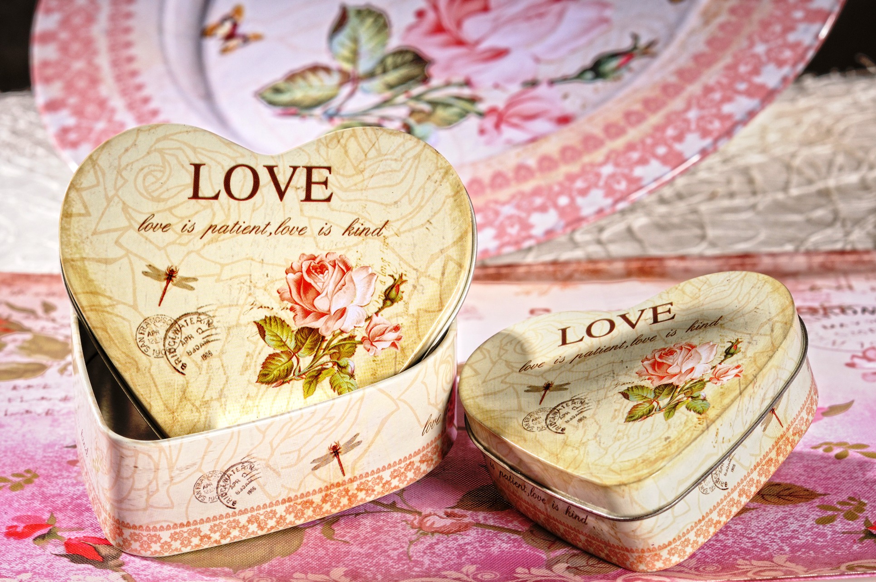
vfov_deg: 10.7
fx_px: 3099
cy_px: 291
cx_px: 438
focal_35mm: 128
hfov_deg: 16.1
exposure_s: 1/200
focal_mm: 85
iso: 200
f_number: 10
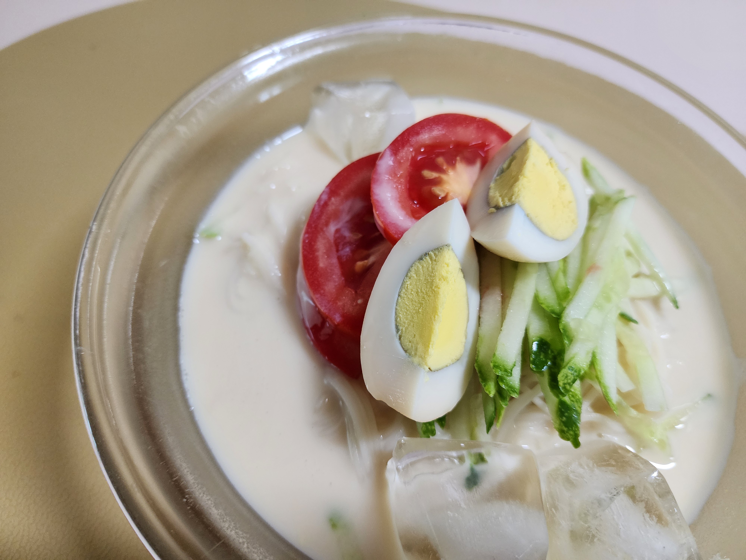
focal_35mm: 23
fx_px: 496
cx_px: 373
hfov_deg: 73.9
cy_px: 280
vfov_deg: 58.9
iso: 320
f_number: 1.8
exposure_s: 1/120
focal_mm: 6.4
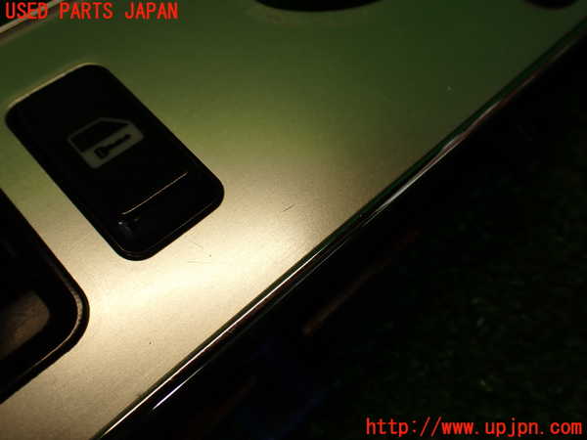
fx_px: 543
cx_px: 294
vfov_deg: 44.2
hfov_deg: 56.8
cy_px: 220
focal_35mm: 32
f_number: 3.2
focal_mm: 5.79
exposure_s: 1/100
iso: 100
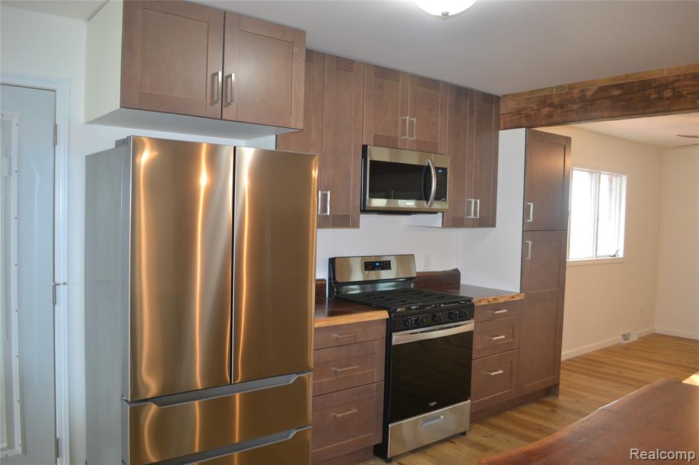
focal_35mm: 27
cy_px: 232
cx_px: 350
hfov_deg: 67.4
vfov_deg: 47.9
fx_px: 524
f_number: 3.5
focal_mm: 18
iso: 500
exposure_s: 1/60
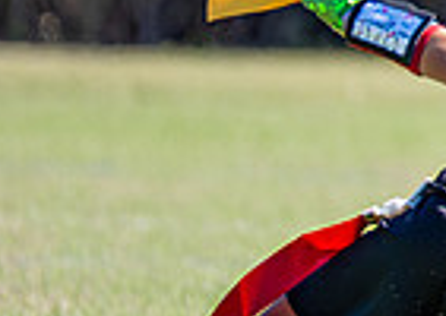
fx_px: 15341
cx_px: 1231
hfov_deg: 1.7
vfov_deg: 1.2
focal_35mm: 1214
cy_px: -115
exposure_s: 1/2000
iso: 200
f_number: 2.8
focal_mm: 200
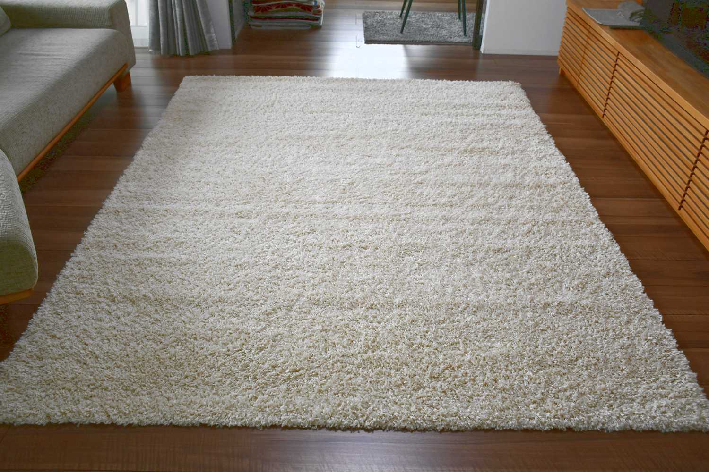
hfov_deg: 57.2
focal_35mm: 33
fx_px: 650
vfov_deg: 40.0
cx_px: 354
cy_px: 236
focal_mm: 22
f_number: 3.5
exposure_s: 1/250
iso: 500
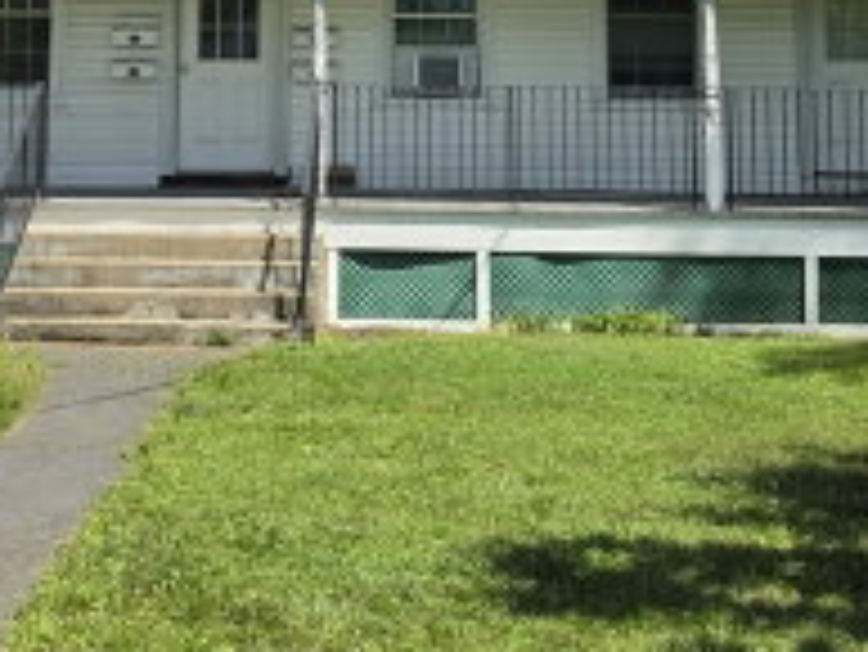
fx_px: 1531
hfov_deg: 31.6
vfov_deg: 22.7
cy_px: -63
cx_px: 364
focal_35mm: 61
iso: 64
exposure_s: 1/5955
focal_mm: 6.5
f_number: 1.4
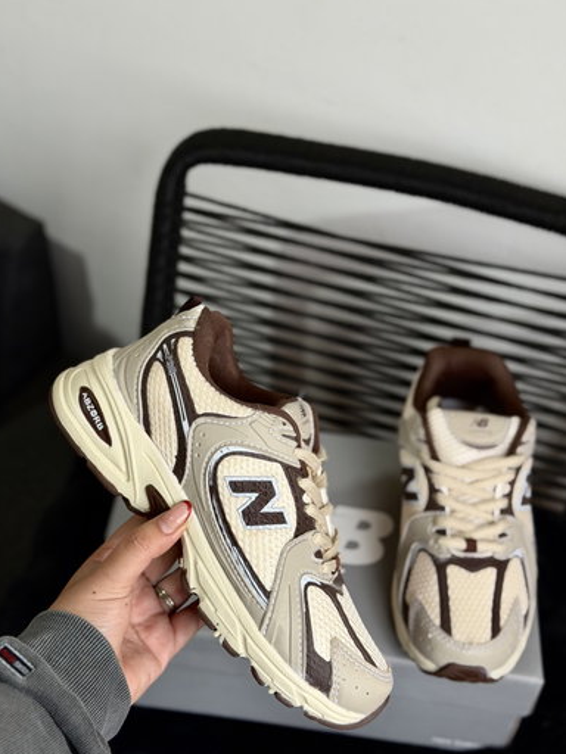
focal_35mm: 50
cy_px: 373
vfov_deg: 38.2
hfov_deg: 29.1
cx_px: 280
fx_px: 1090
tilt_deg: -45.2
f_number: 1.78
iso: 80
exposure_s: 1/121
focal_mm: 6.76
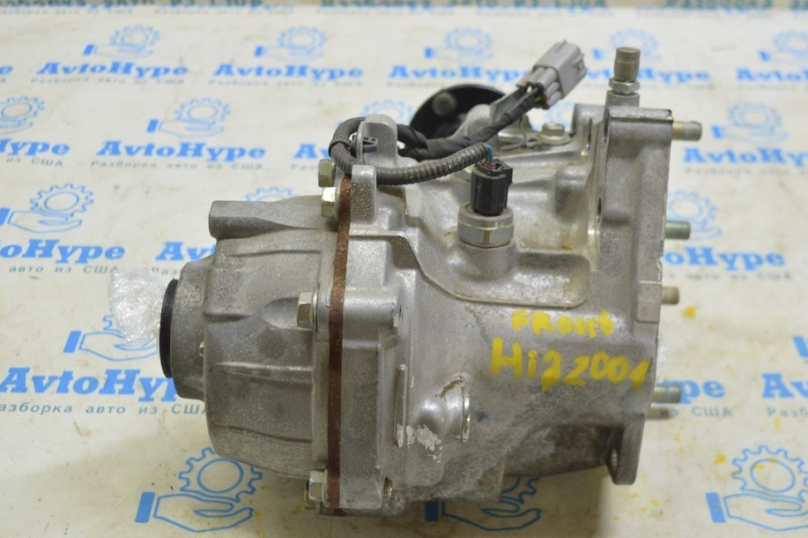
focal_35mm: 49
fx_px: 1089
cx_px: 423
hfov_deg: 40.7
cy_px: 267
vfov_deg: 27.7
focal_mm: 29
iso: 400
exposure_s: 1/20
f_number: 5.6
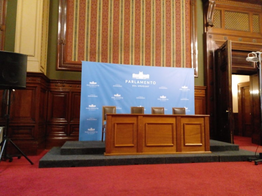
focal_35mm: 27
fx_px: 204
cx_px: 131
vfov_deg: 51.4
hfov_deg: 65.3
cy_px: 98
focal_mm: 3.6
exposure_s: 1/20
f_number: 1.9
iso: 640
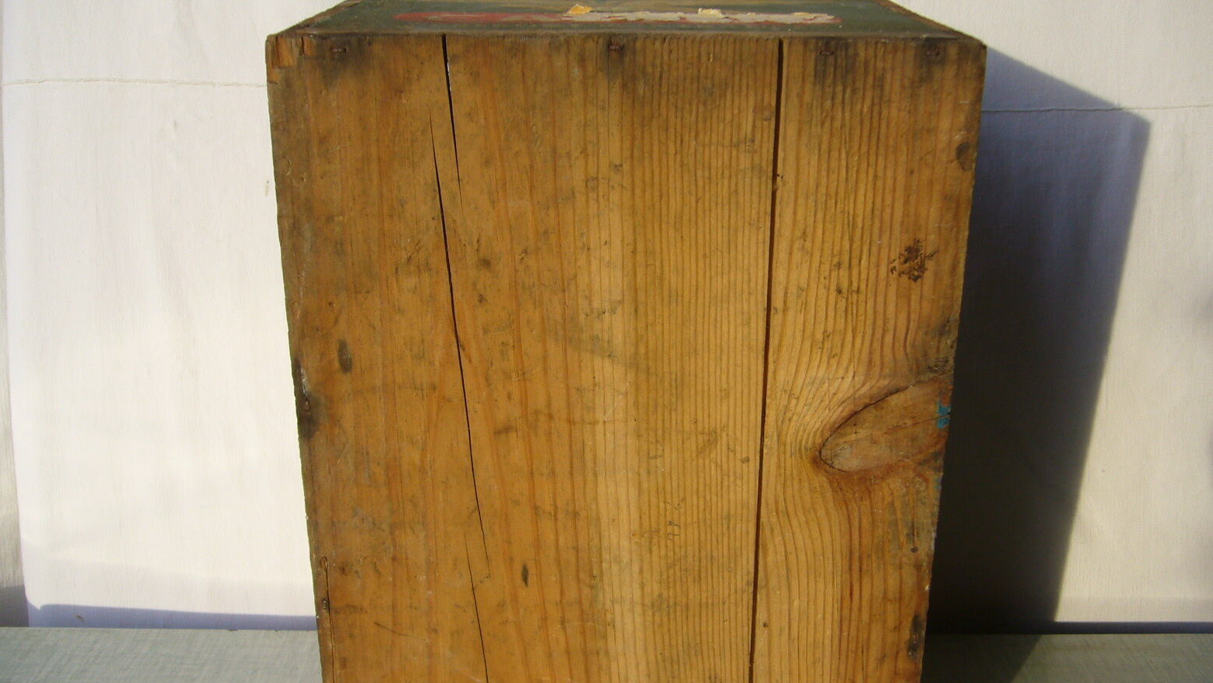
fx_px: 1254
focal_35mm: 39
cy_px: 424
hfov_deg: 51.6
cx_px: 610
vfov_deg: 30.3
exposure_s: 1/320
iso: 80
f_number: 2.8
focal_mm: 5.8
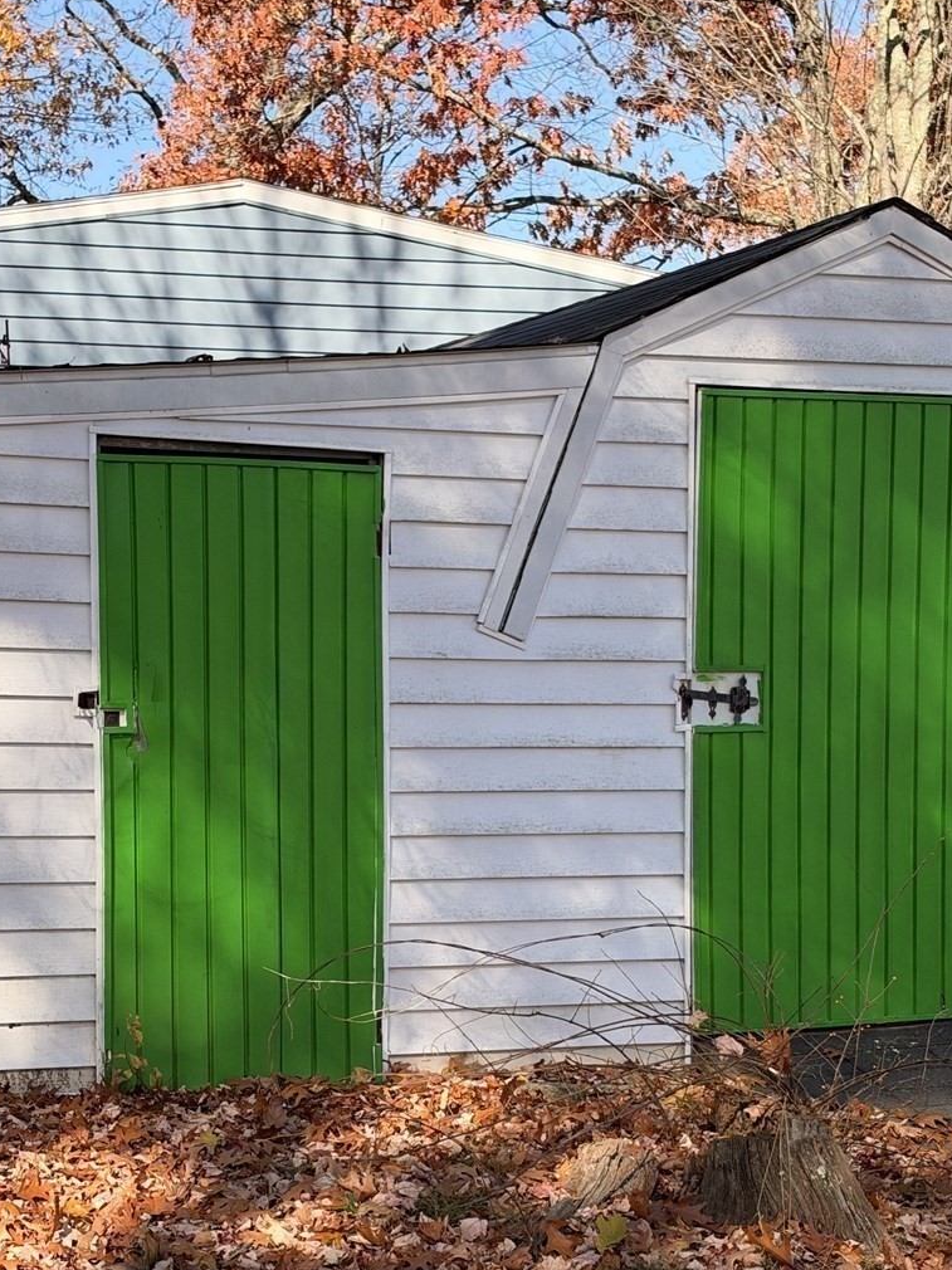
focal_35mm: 73
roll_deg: +0.2
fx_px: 2678
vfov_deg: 26.4
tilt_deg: -3.3
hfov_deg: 20.2
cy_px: 908
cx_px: 431
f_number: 1.8
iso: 64
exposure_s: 1/1337
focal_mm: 6.93
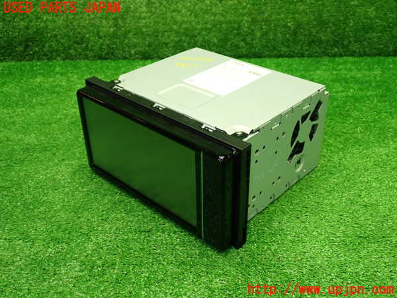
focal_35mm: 38
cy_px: 149
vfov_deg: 37.7
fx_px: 436
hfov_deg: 49.0
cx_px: 198
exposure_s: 1/40
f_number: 2.7
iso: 320
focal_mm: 6.83
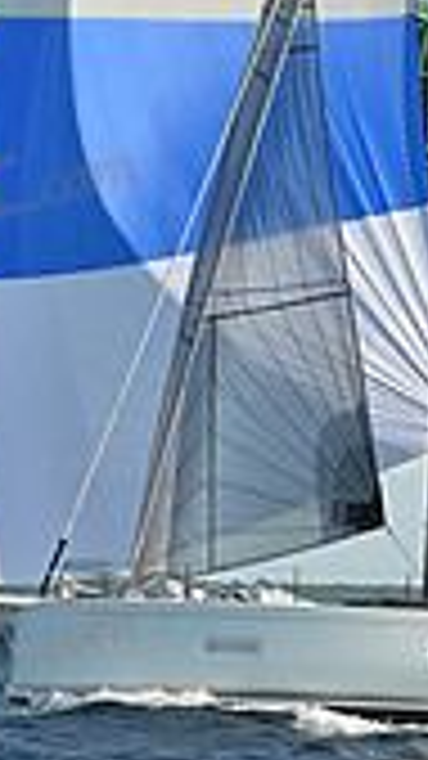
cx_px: 372
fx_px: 6883
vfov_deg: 6.3
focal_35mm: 341
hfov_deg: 3.6
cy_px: -63
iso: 320
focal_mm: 95
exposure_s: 1/1600
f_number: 9
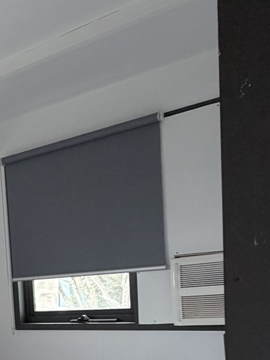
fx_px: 479
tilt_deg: -5.2
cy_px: 331
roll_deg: +5.5
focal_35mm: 46
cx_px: -142
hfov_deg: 24.2
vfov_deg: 38.2
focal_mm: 2.22
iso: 125
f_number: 2.2
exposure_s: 1/121
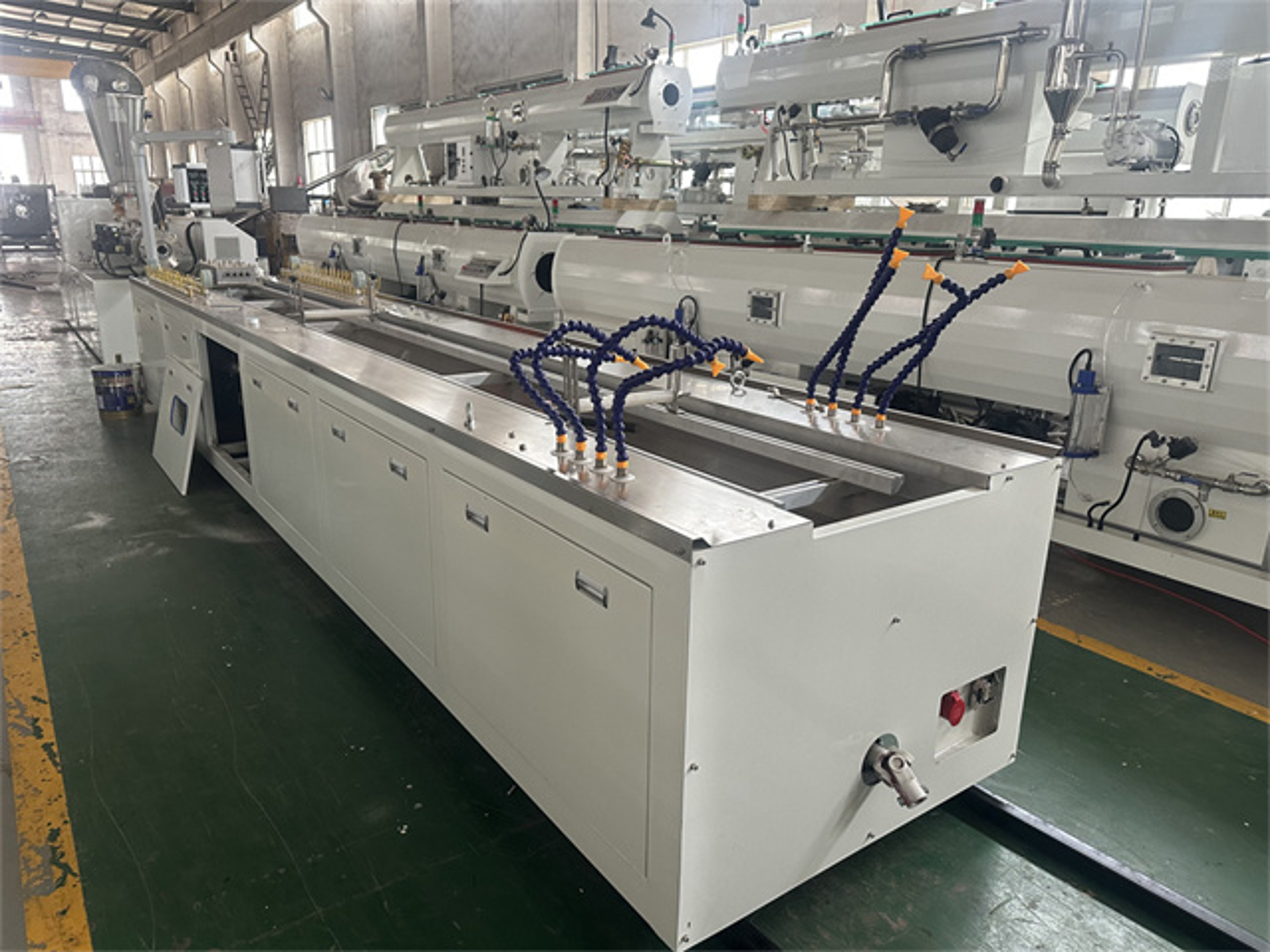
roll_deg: -0.8
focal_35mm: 24
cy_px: 476
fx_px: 881
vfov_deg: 56.8
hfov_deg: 71.6
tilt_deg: -15.9
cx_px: 635
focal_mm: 6.86
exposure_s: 1/114
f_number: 1.78
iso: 250
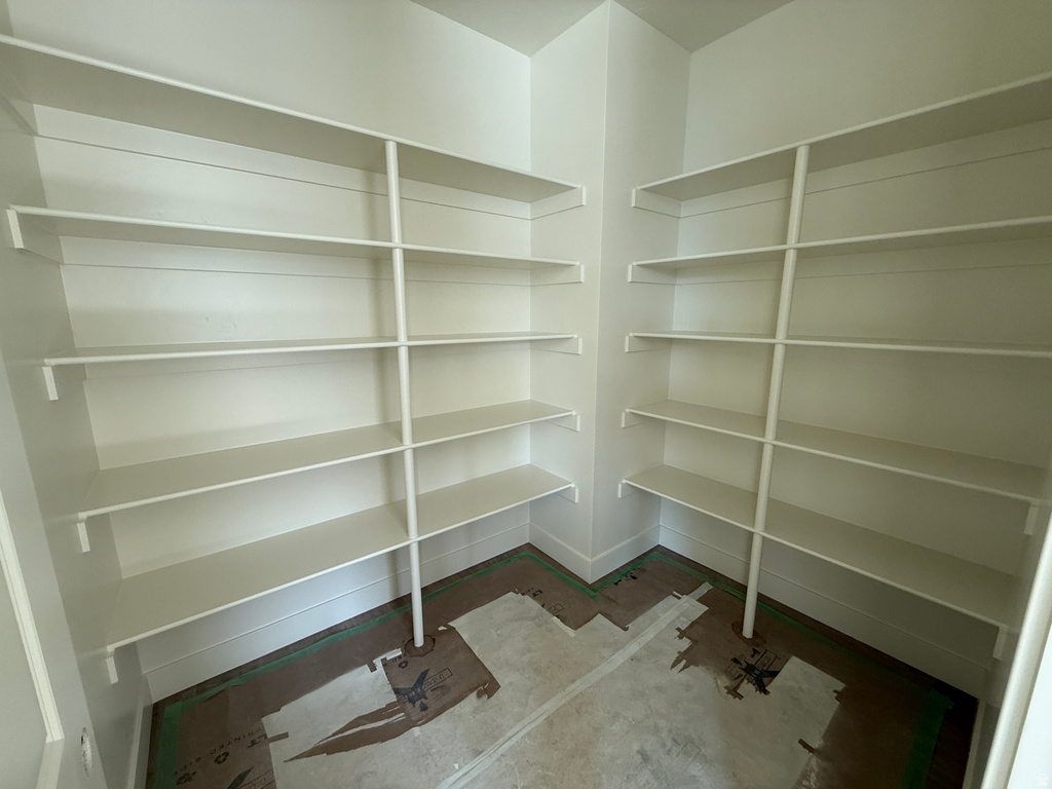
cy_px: 394
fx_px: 425
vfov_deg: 85.7
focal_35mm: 14
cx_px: 526
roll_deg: -0.8
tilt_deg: -10.2
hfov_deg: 102.1
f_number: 2.2
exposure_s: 1/99
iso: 125
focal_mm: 2.22
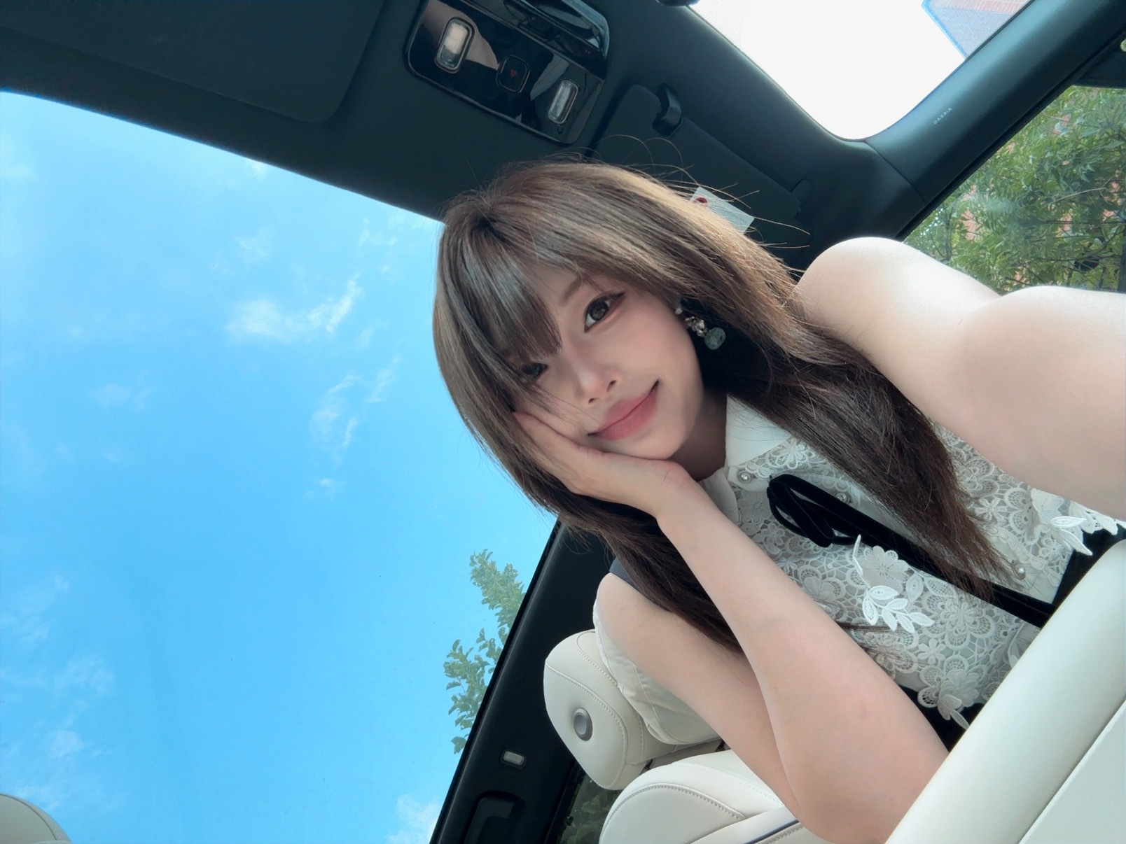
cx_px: 563
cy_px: 422
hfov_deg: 73.9
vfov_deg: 58.9
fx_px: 748
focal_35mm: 23
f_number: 1.9
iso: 80
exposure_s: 1/61
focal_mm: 2.69
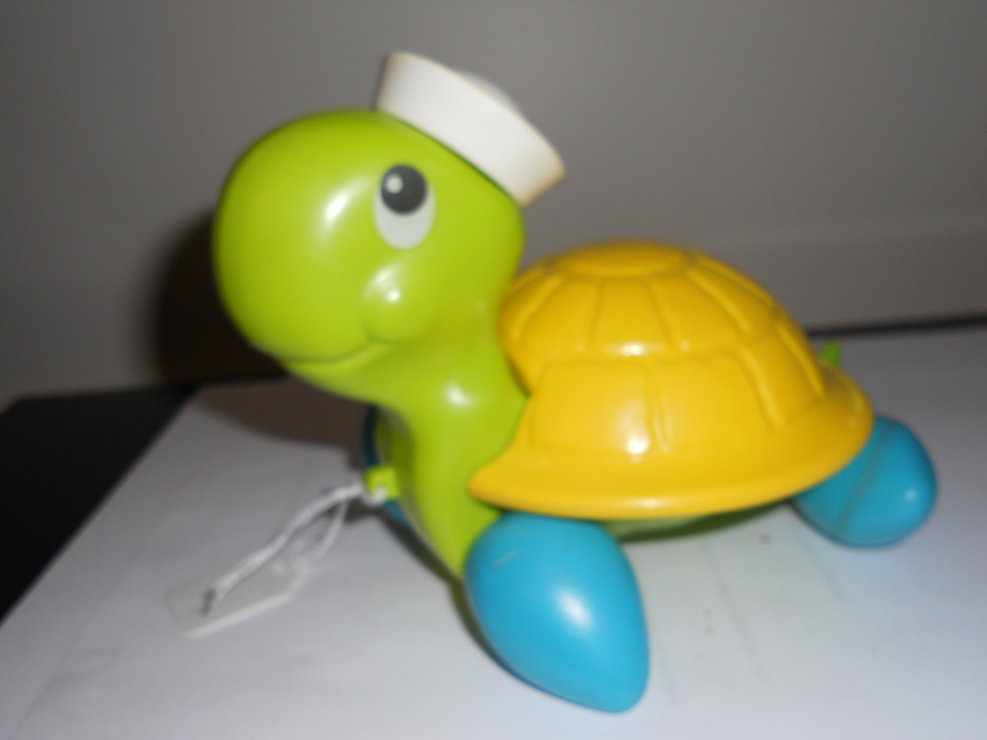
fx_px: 912
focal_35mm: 32
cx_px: 494
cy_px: 370
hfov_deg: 56.8
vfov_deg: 44.2
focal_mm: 5.8
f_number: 8.8
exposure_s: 1/25
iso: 80
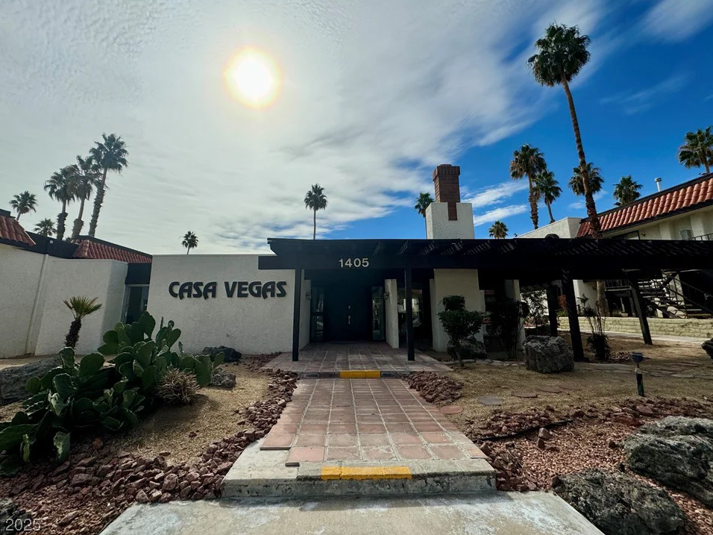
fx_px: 309
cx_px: 348
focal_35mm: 15
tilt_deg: +11.0
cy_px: 255
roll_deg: -0.3
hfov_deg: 98.2
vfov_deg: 81.7
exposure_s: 1/7299
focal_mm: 2.22
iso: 40
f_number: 2.2
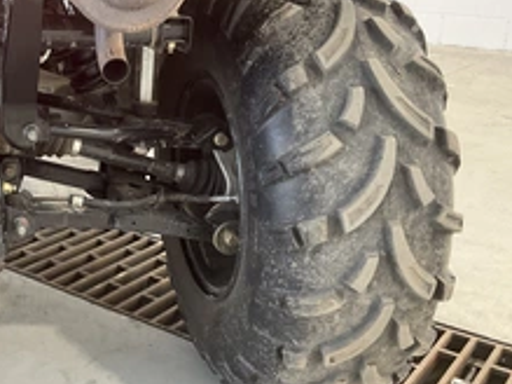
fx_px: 783
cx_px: 91
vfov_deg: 27.5
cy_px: 169
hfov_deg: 34.9
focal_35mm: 53
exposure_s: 1/47
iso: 125
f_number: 1.8
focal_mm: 3
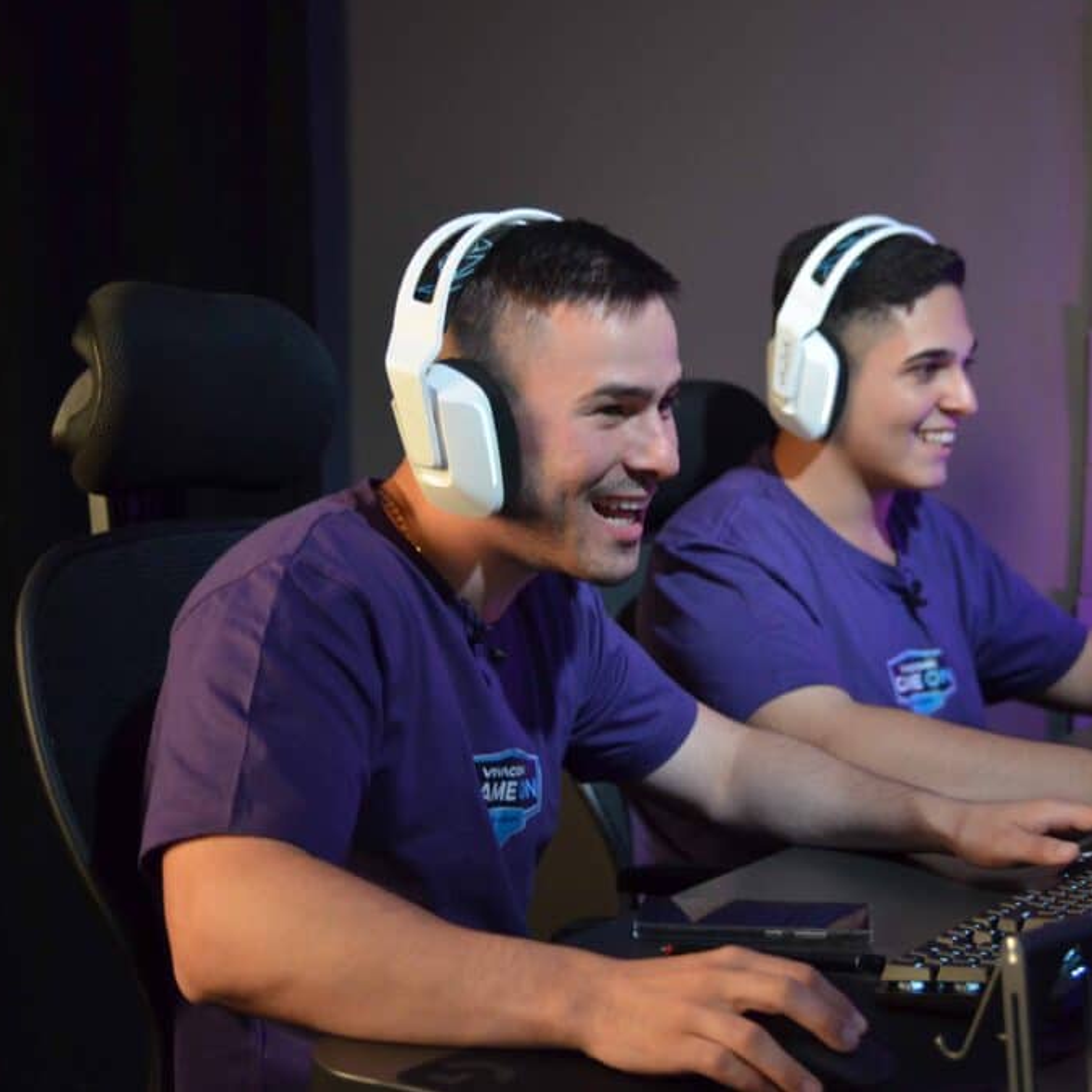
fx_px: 2891
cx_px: 785
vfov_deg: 21.4
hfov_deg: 21.3
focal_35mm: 81
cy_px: 545
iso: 1600
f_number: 2.8
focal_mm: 42
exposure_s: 1/80
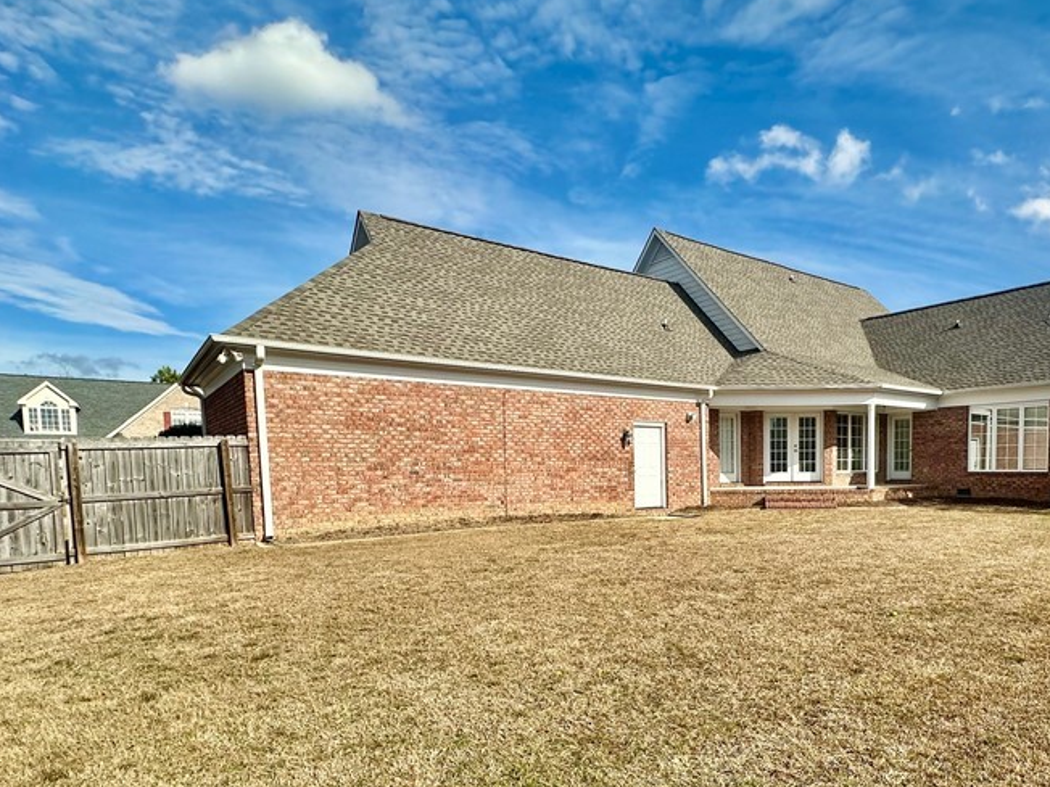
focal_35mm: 22
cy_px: 515
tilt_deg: -3.2
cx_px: 718
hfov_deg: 73.5
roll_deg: -0.5
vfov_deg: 59.9
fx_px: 667
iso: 50
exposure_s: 1/2451
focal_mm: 2.22
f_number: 2.2
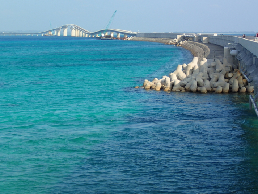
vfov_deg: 17.8
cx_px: 141
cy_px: 89
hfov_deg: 23.5
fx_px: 619
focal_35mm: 83
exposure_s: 1/320
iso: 100
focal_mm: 13.47
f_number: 5.6
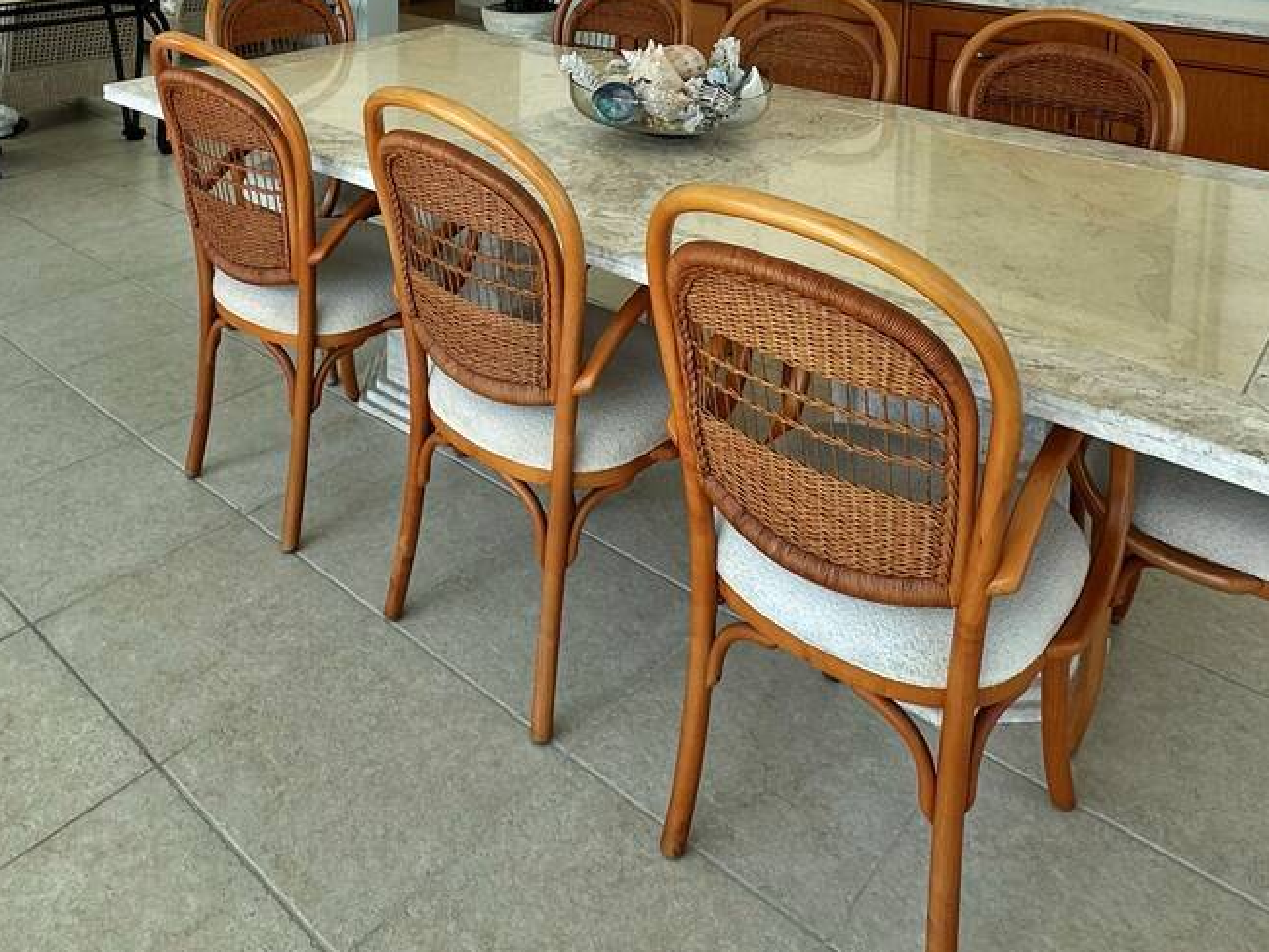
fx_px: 1137
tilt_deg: -5.1
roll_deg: -0.5
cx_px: 541
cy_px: -57
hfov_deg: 58.1
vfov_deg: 38.7
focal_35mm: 31
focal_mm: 2.22
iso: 40
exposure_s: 1/320
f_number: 2.2
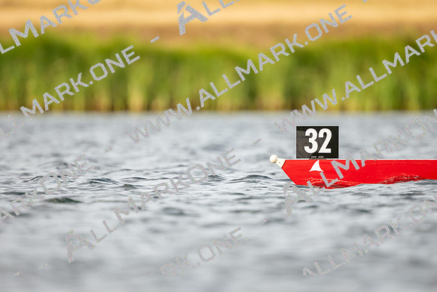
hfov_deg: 2.3
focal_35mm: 900
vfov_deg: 1.5
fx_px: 10927
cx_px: 218
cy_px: 146
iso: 320
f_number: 4
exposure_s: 1/1600
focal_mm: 600
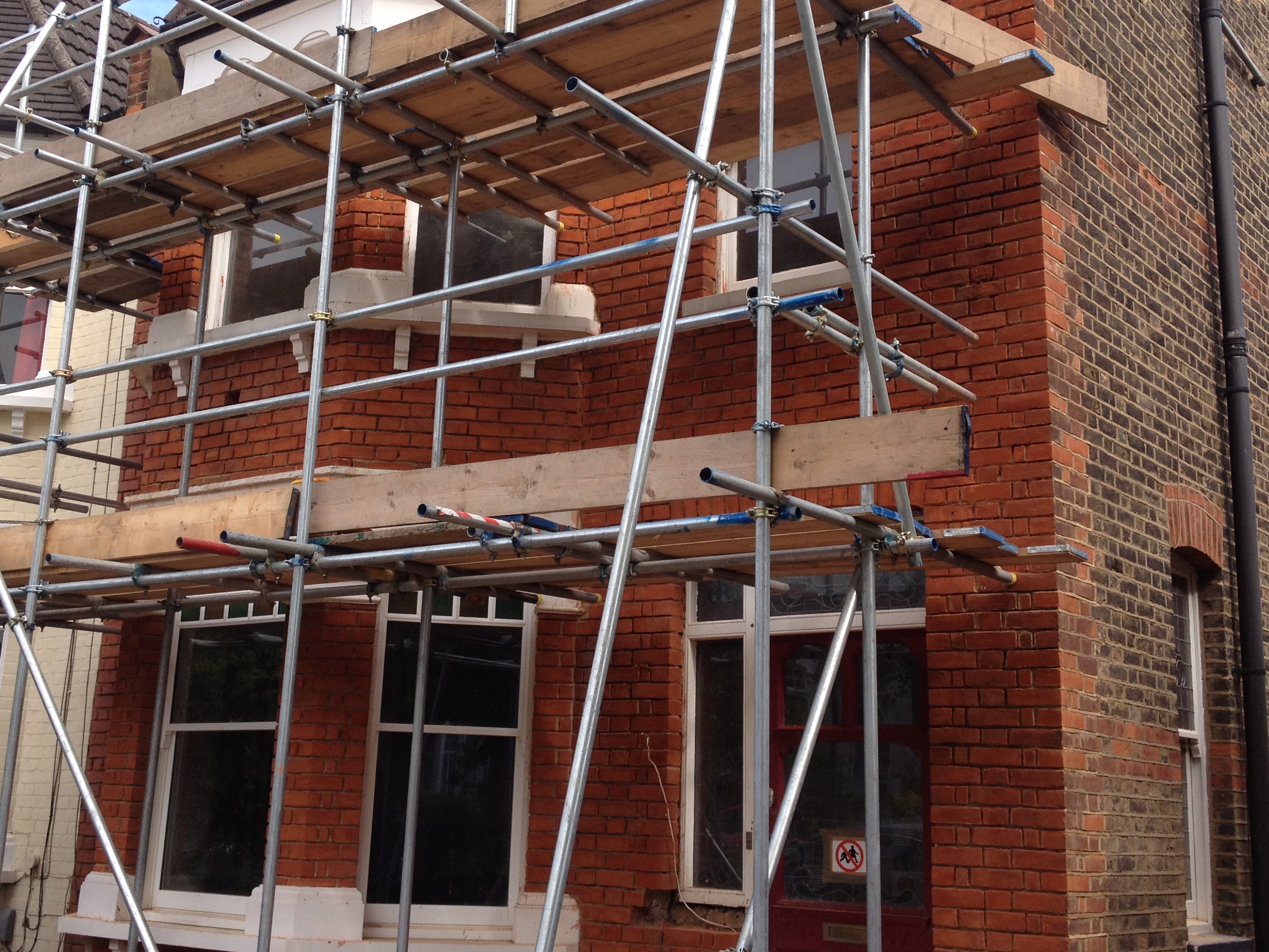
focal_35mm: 48
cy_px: 388
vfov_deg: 30.2
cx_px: 557
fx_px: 1760
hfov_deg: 39.6
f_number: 2.4
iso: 50
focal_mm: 4.28
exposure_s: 1/681
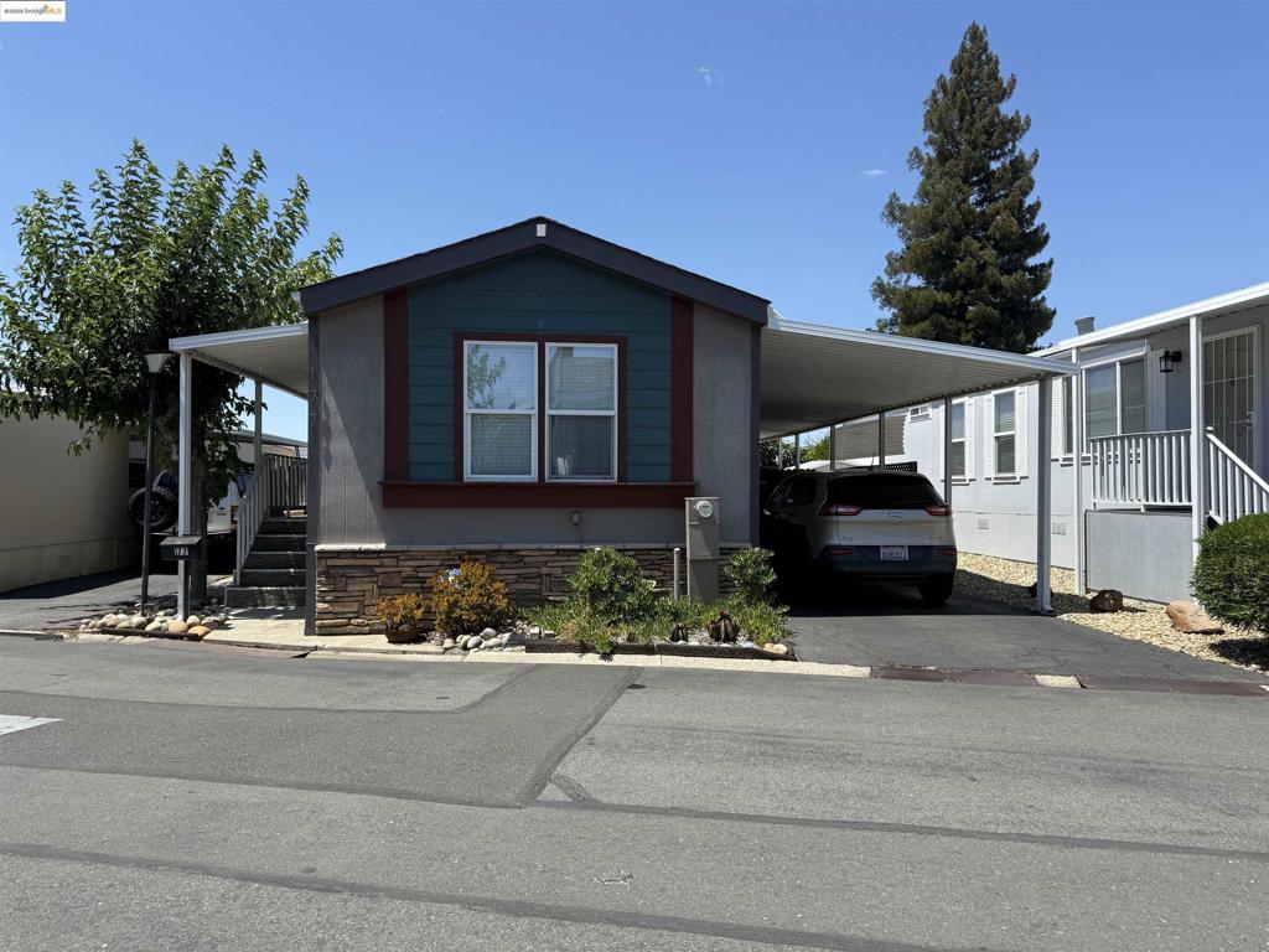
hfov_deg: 71.6
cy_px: 476
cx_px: 634
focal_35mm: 24
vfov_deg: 56.8
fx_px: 880
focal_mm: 6.76
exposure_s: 1/3759
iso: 80
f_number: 1.78
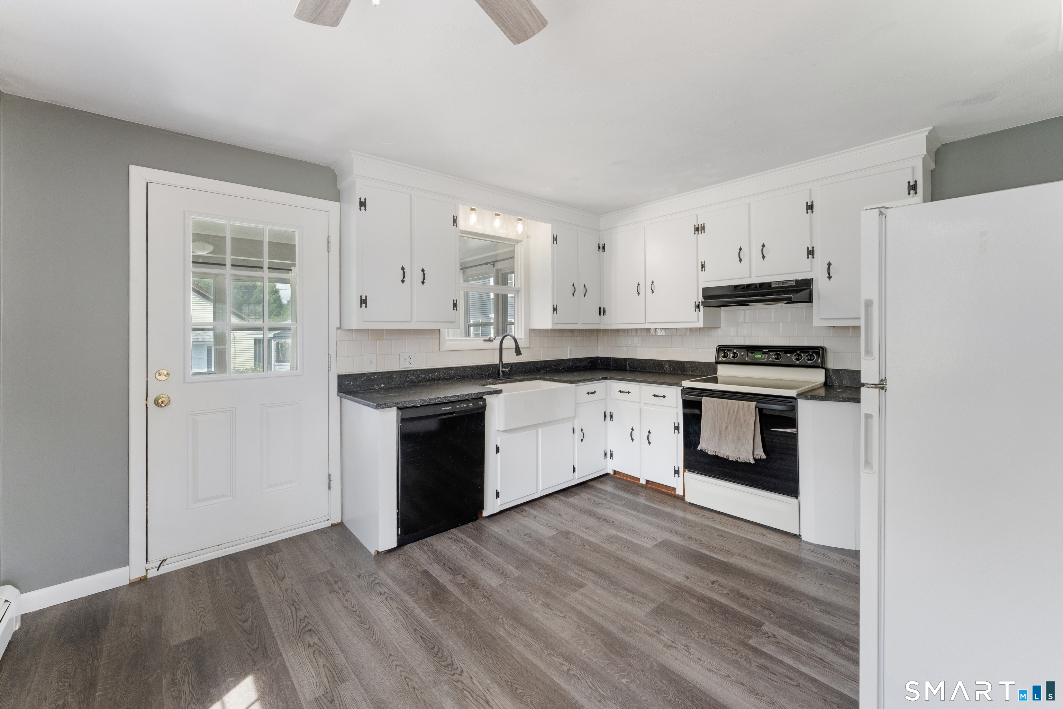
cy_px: 354
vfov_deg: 81.2
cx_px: 532
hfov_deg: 104.3
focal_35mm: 14
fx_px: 413
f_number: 8
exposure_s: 1/20
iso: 800
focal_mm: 14
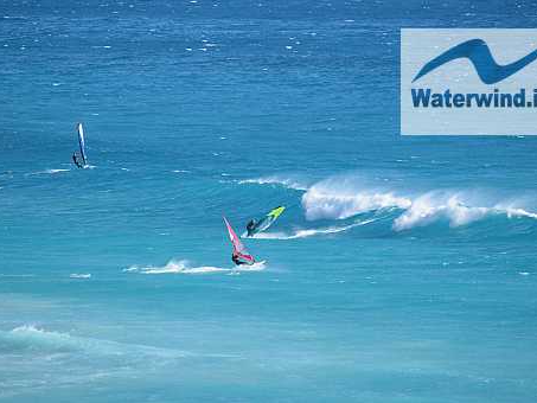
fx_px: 7588
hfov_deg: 4.1
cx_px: 279
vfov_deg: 3.0
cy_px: 202
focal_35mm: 489
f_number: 6.3
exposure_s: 1/640
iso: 200
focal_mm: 300
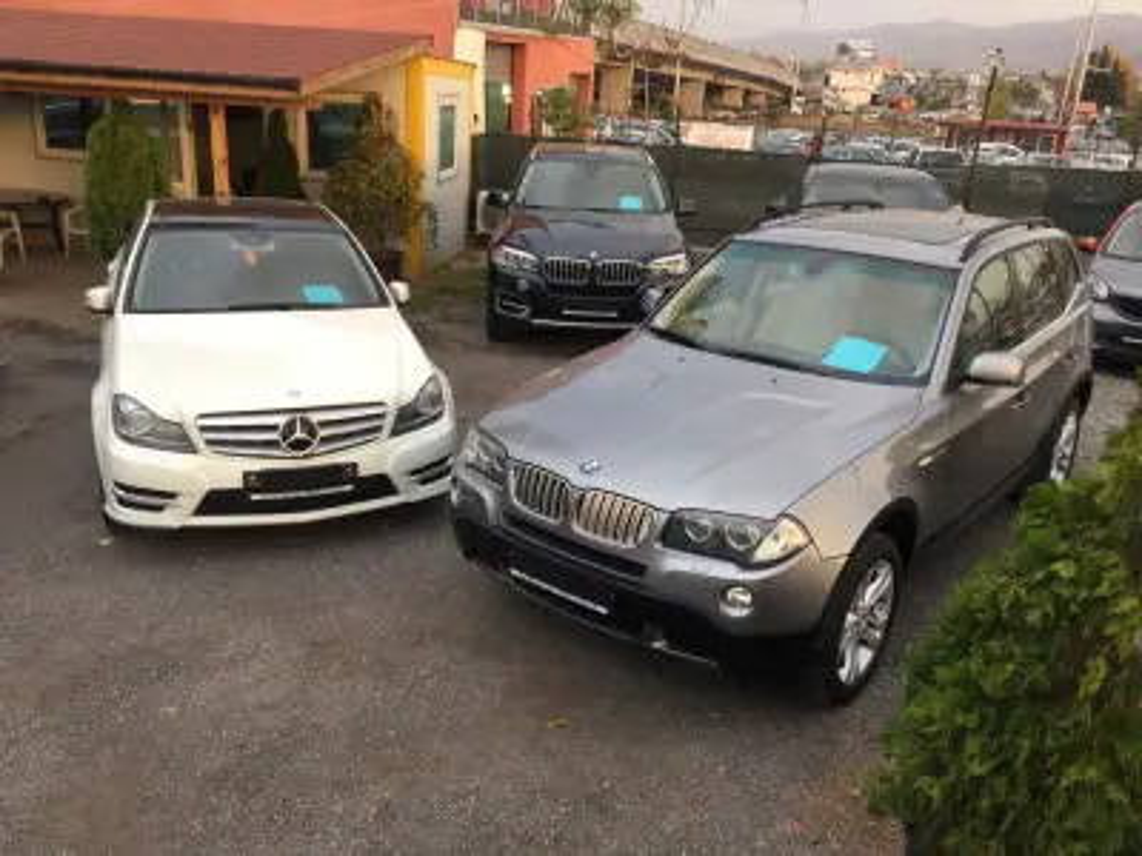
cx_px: 571
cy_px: 428
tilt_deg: -22.1
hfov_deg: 61.7
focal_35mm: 29
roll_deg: -4.5
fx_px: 957
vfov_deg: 48.2
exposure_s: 1/50
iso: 40
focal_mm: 4.15
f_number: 2.2
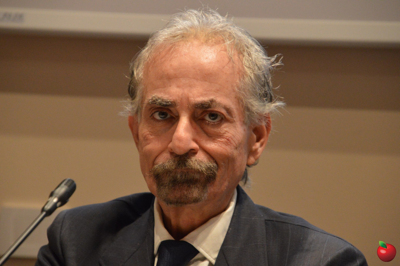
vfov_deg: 4.9
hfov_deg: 7.4
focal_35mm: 278
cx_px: 200
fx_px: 3081
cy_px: 133
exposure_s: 1/125
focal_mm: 185
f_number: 6
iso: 2500
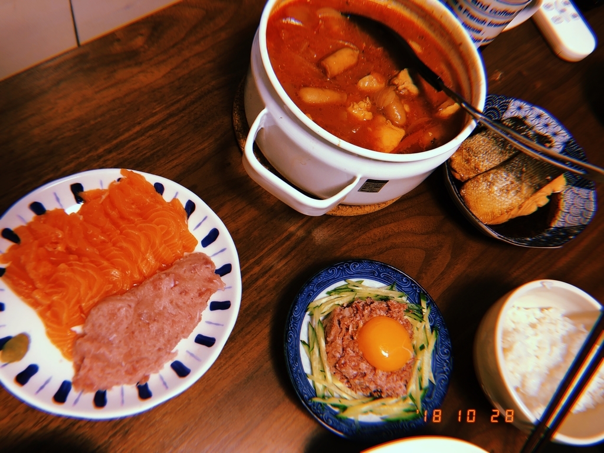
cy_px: 226
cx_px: 302
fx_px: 489
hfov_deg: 63.4
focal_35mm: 28
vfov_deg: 49.7
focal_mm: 4
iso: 64
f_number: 1.8
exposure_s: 1/17
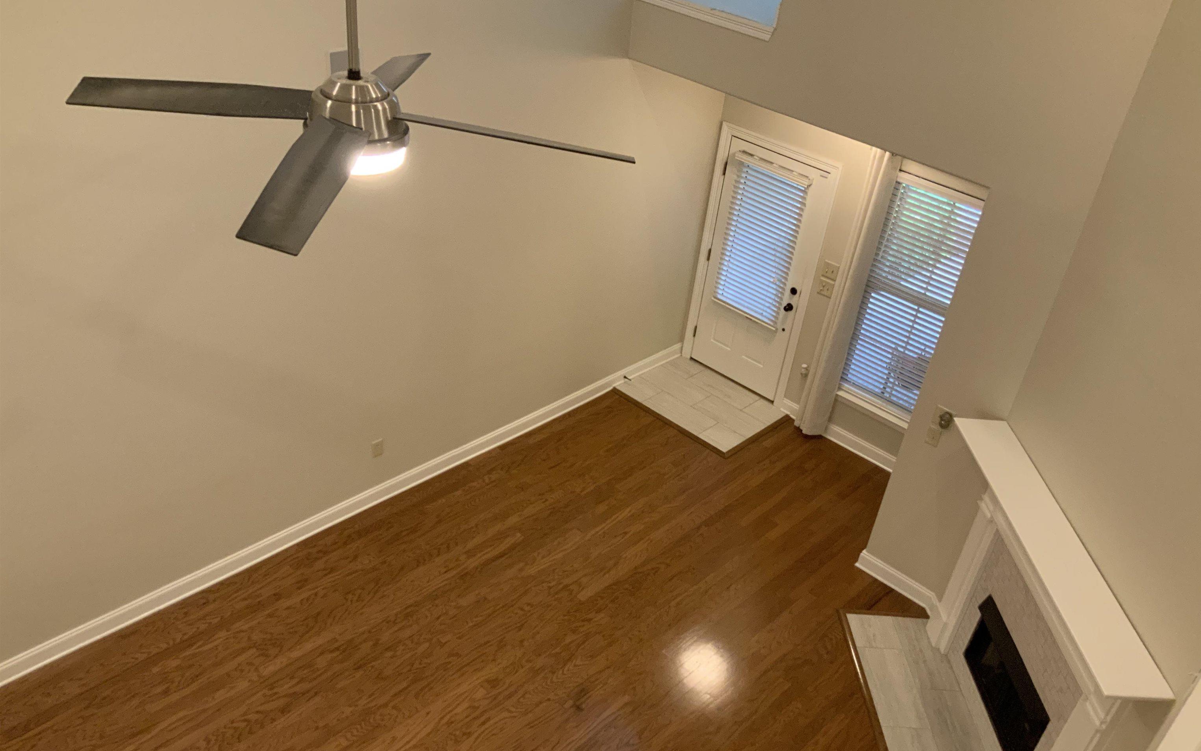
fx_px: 1015
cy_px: 435
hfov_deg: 61.2
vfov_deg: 40.5
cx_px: 605
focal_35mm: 31
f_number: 1.8
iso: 250
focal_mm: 3
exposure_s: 1/60
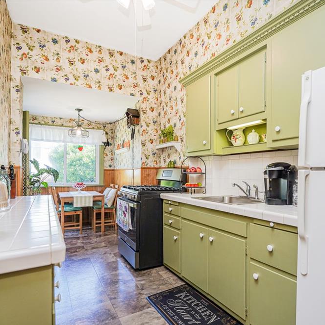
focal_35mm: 22
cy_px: 166
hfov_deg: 70.0
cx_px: 188
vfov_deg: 70.5
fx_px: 230
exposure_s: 1/30
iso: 100
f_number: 4
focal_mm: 16.5
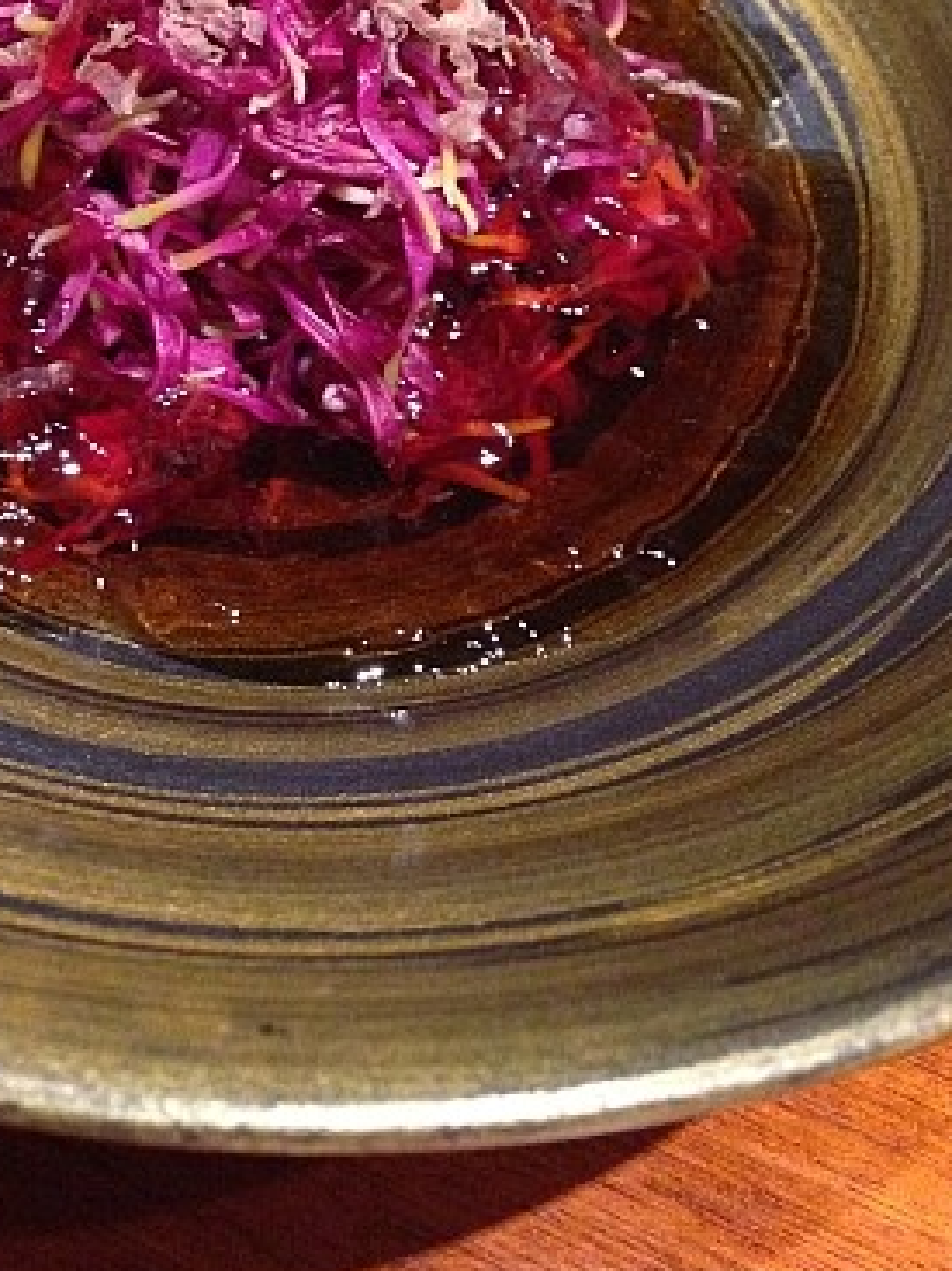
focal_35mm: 60
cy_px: 192
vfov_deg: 31.1
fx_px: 2201
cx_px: 315
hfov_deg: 24.3
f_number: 2.4
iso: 500
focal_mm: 4.12
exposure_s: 1/17
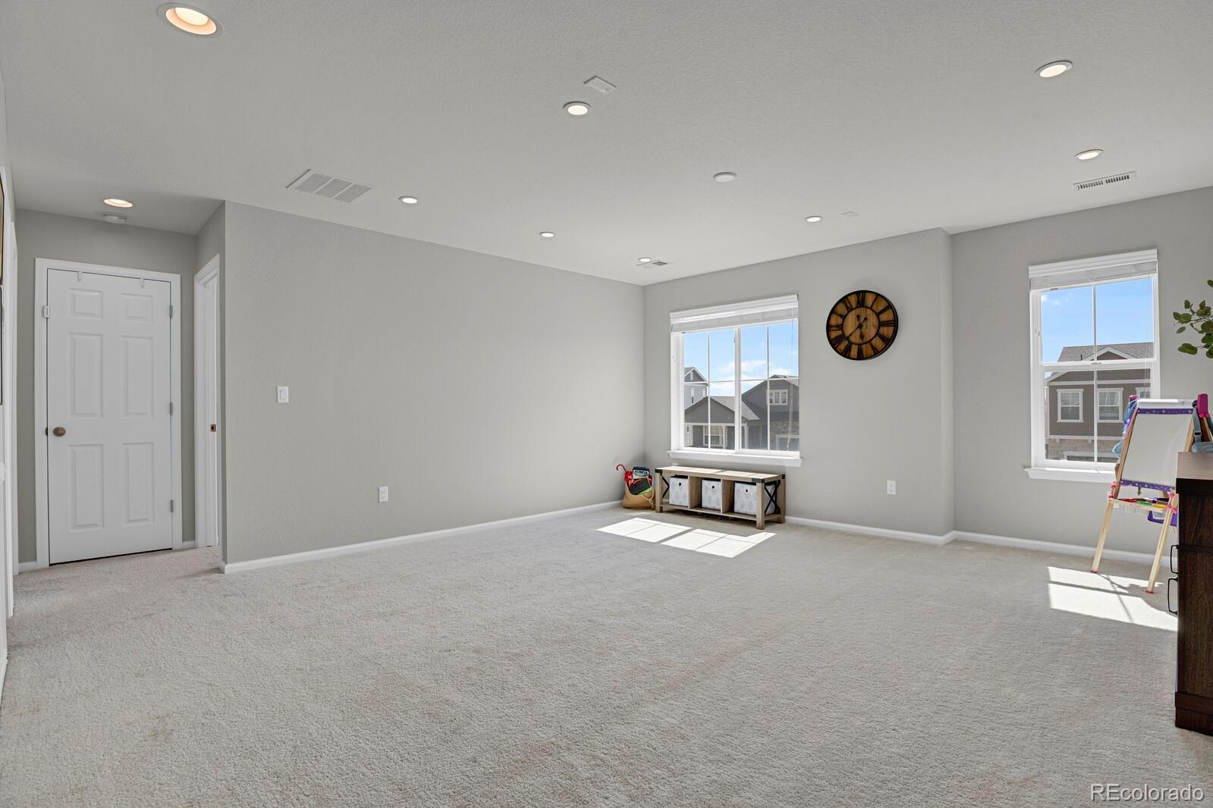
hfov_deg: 93.3
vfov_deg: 70.4
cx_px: 606
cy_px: 404
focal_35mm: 17
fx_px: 573
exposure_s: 1/10
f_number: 8
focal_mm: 17
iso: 250
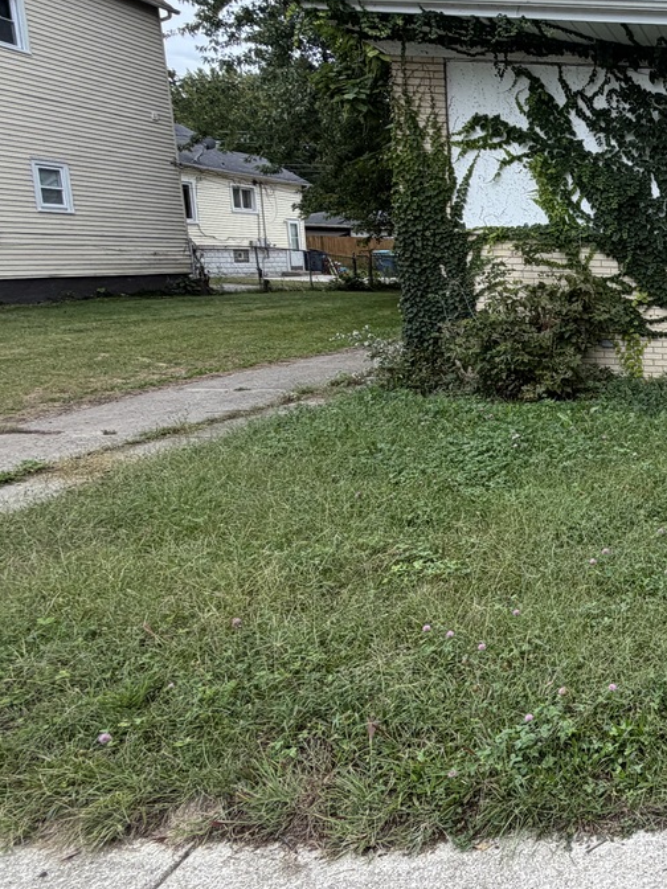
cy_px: 401
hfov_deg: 36.4
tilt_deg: -9.2
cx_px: 797
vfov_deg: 59.8
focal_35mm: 30
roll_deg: -1.8
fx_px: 771
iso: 40
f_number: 2.2
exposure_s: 1/124
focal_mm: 2.22
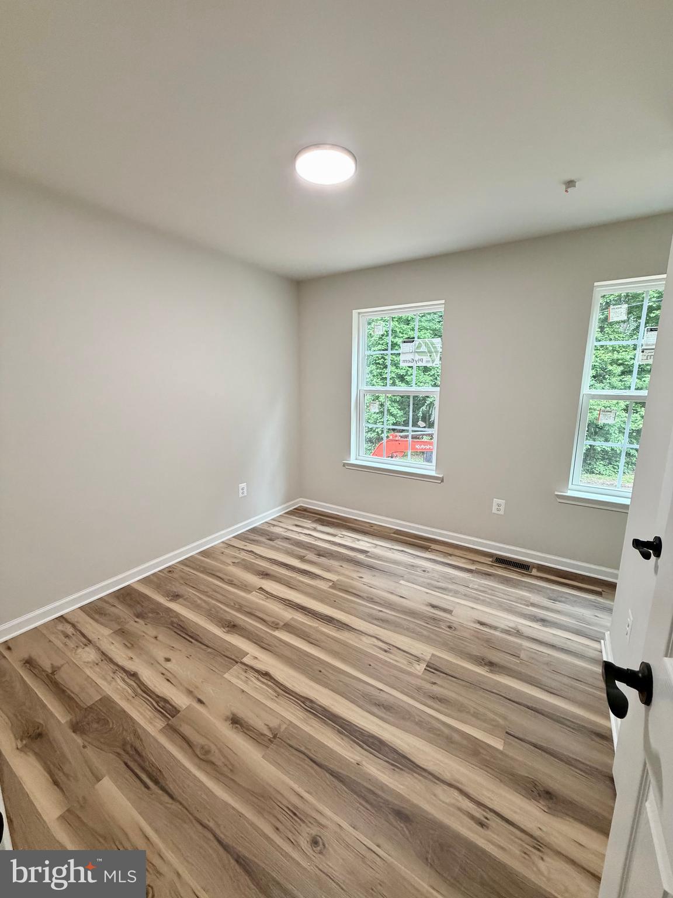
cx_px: 336
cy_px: 449
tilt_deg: -10.4
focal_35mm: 14
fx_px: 363
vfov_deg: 102.1
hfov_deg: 85.7
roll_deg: -0.8
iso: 320
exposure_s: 1/121
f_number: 2.2
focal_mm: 2.22
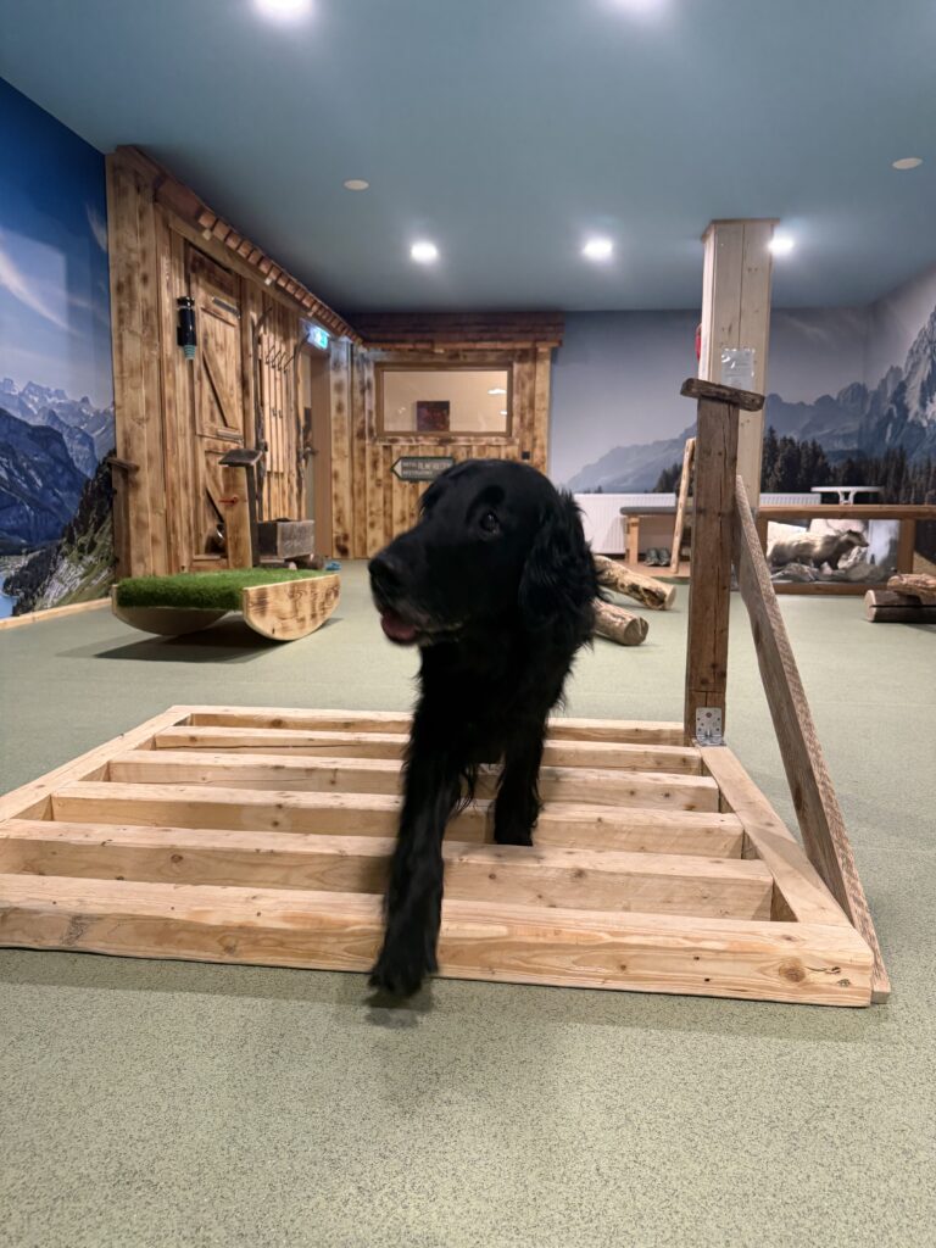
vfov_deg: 71.6
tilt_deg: -7.3
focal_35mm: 24
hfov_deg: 56.8
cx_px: 468
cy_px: 624
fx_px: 865
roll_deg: -1.0
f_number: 1.78
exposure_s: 1/50
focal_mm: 6.76
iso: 250
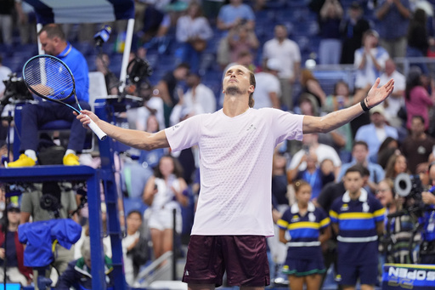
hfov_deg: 10.8
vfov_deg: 7.2
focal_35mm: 191
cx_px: 218
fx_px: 2307
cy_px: 145
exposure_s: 1/2500
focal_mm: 191
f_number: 2.8
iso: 4000
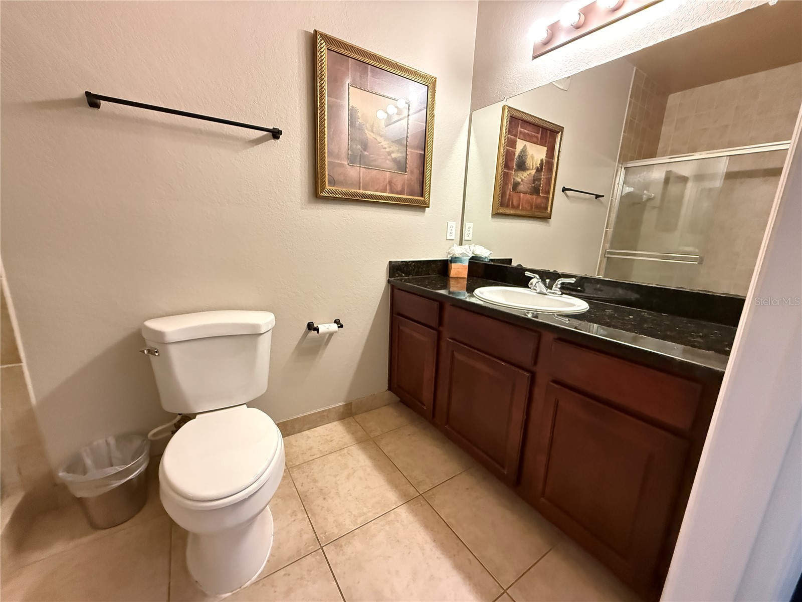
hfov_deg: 102.1
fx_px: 324
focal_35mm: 14
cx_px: 401
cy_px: 301
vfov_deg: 85.7
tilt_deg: -11.6
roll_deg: -2.4
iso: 1250
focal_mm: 2.22
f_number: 2.2
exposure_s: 1/60
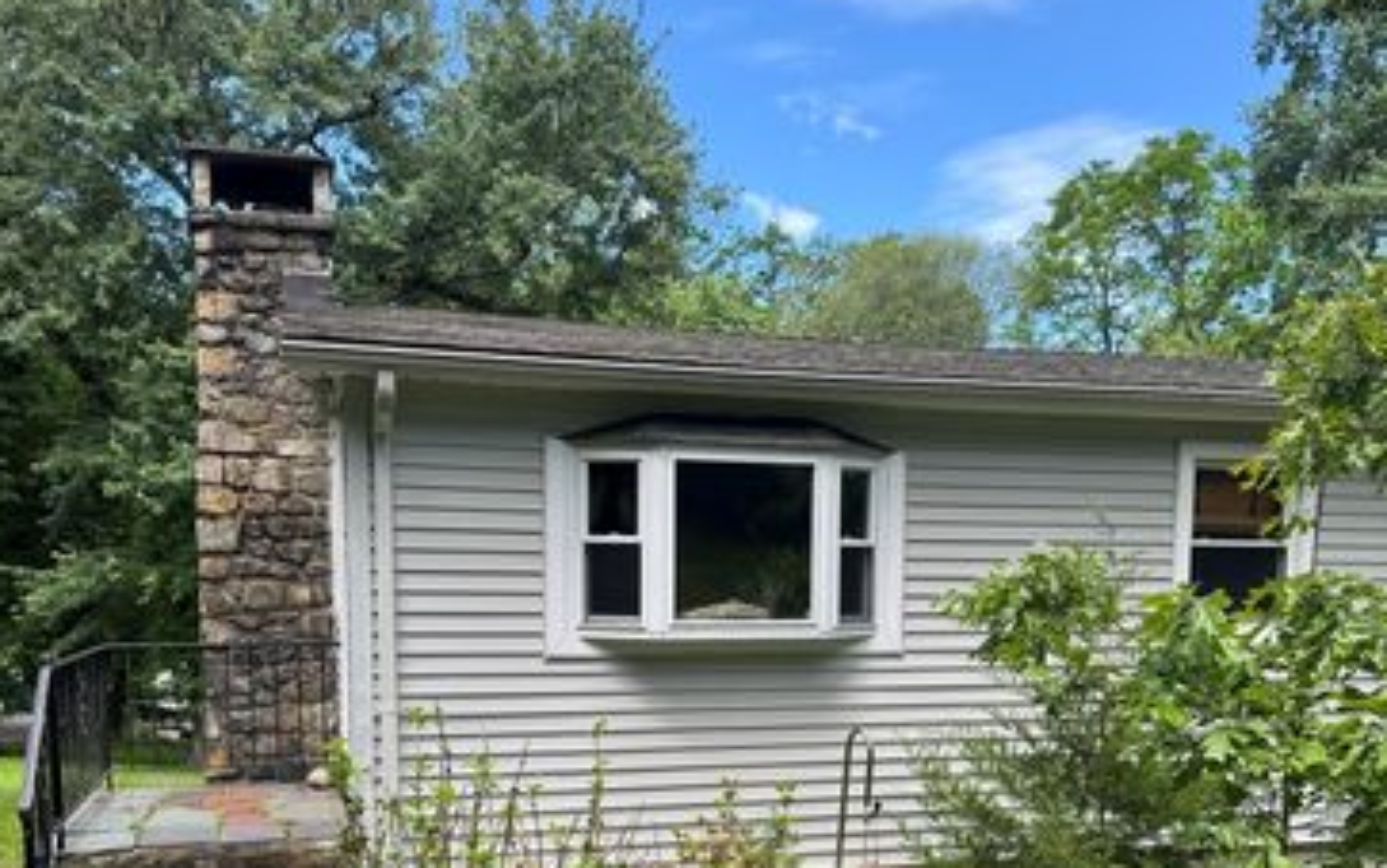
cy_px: 660
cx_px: 753
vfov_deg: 35.4
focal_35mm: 35
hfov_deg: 55.2
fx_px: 1323
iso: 80
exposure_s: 1/1026
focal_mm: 6.76
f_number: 1.78
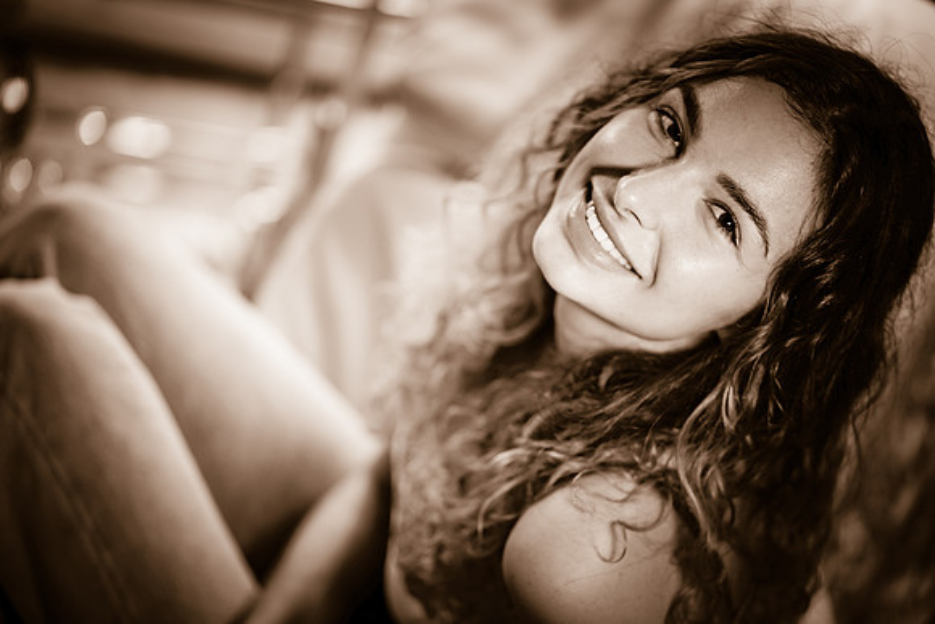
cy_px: 312
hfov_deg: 23.9
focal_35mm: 85
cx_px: 468
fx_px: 2208
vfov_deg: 16.1
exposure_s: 1/200
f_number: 1.8
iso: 320
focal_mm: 85
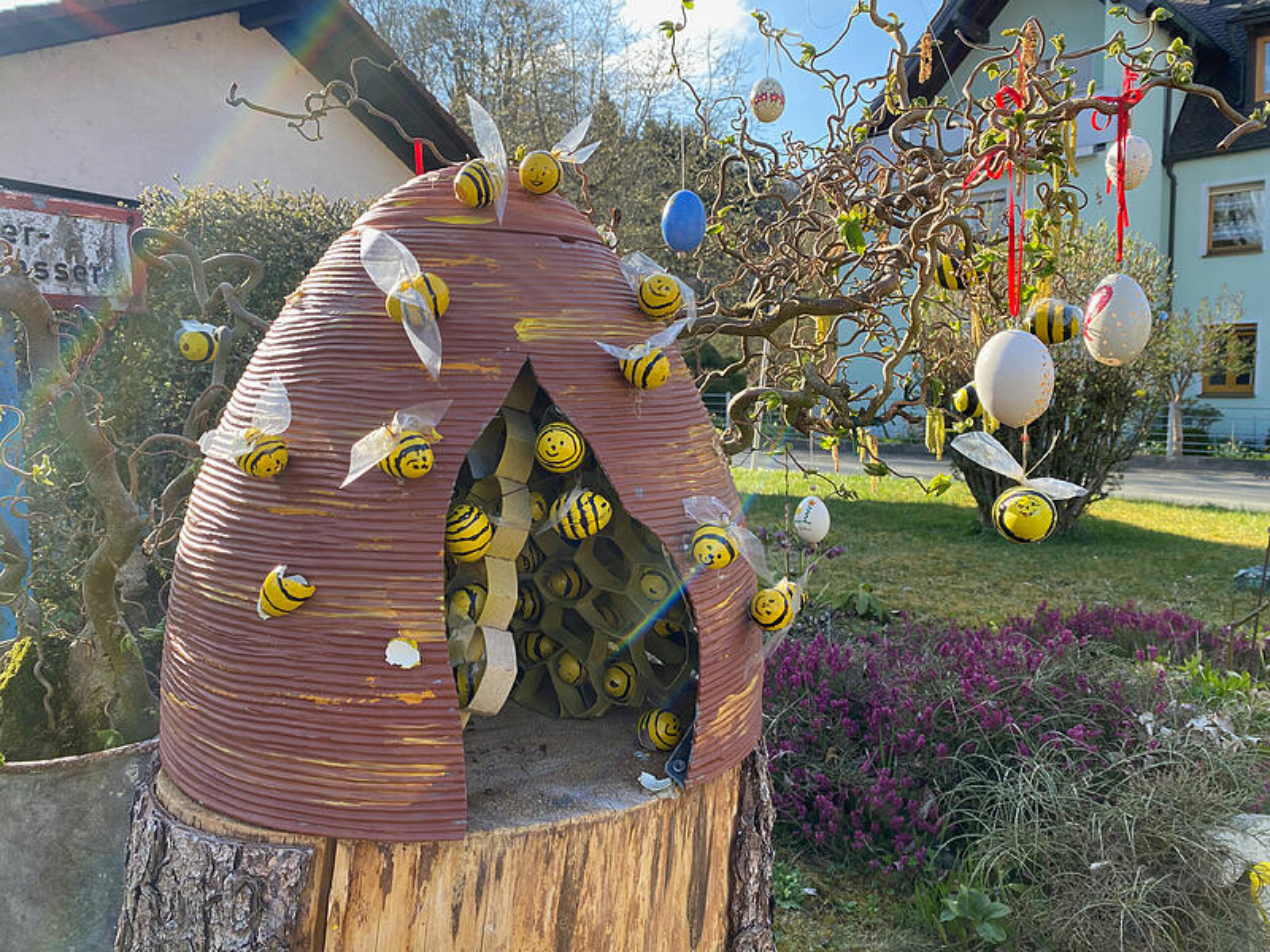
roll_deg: +0.7
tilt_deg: -6.1
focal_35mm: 26
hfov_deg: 67.3
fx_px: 954
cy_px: 476
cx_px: 635
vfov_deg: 53.1
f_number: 1.8
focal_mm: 4.25
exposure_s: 1/524
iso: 32
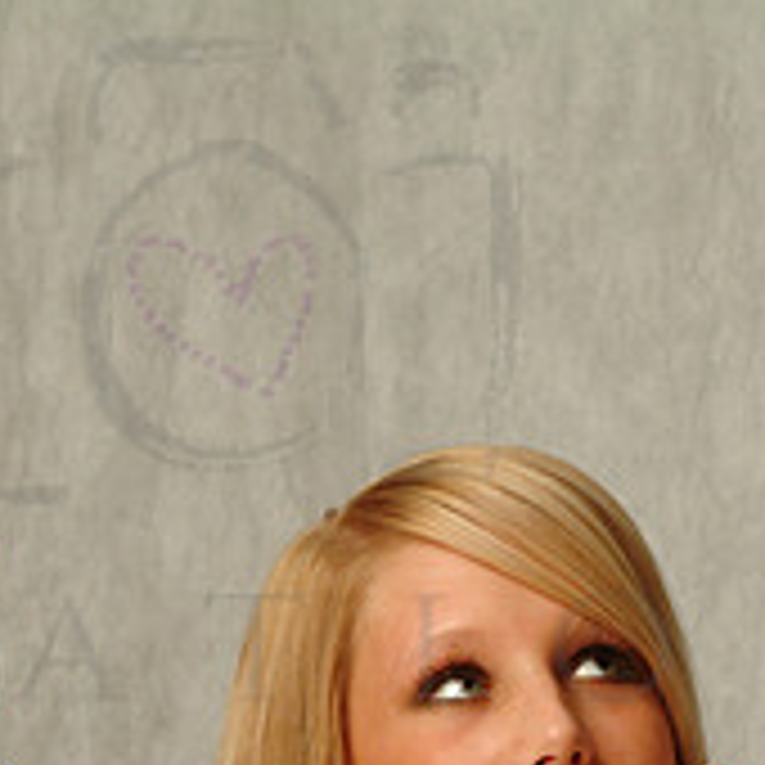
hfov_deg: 4.7
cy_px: 868
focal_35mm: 374
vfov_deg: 4.7
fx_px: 9351
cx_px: 248
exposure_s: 1/125
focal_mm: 86
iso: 400
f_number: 13
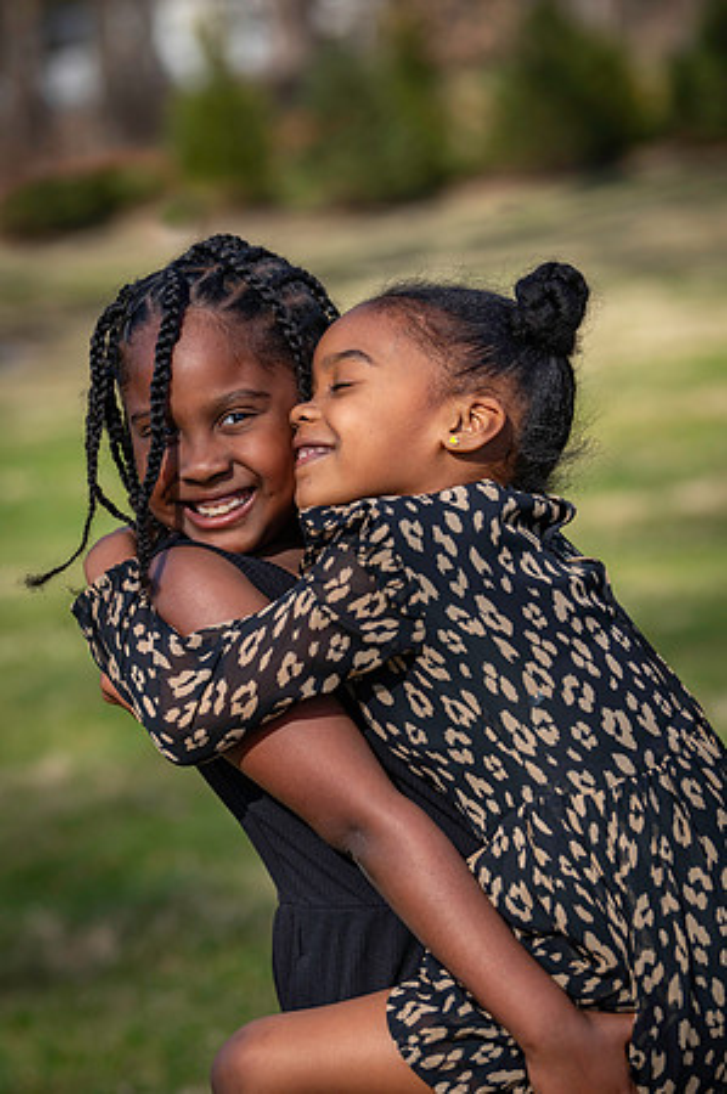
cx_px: 364
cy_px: 547
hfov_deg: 11.4
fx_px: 3643
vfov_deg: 17.1
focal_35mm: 120
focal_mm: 120
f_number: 4
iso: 250
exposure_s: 1/1600
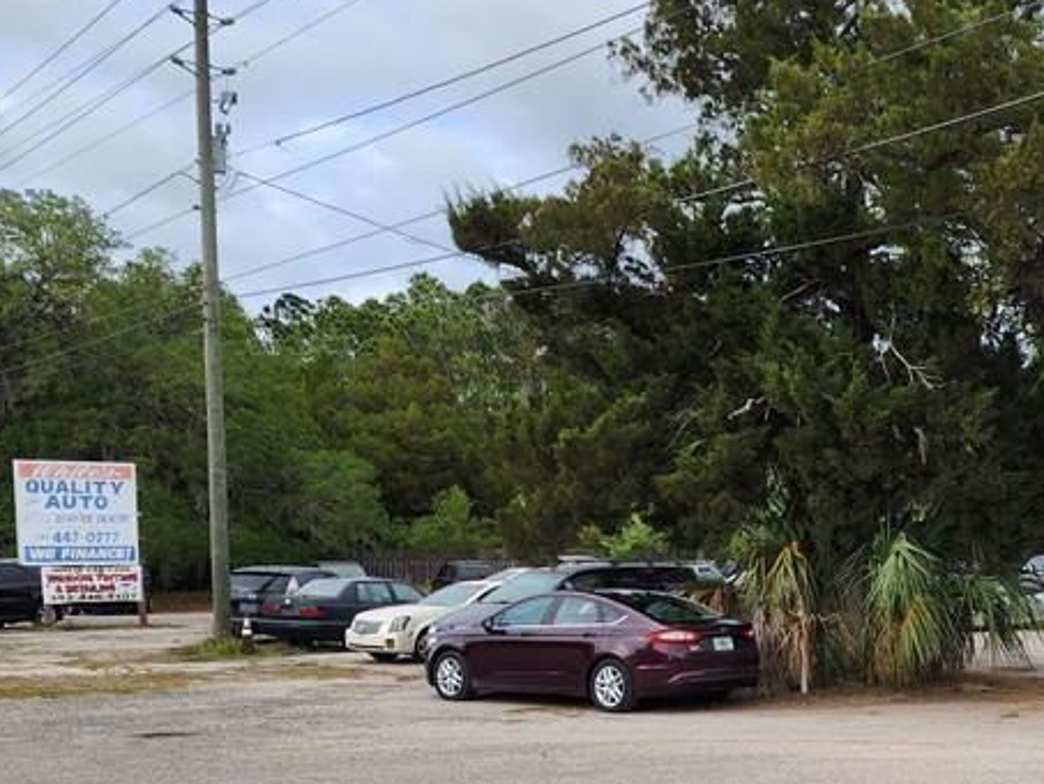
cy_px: 632
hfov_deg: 34.5
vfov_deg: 27.5
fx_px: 1569
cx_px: 963
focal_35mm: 52
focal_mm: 6.4
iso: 12
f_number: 1.8
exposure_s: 1/380
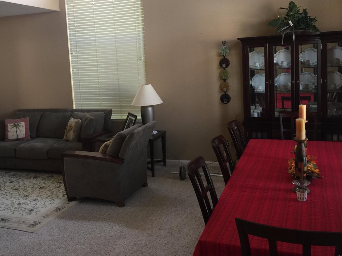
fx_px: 365
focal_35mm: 37
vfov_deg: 38.4
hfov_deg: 50.0
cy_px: 98
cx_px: 148
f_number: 2.2
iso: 32
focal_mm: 4.15
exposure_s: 1/15
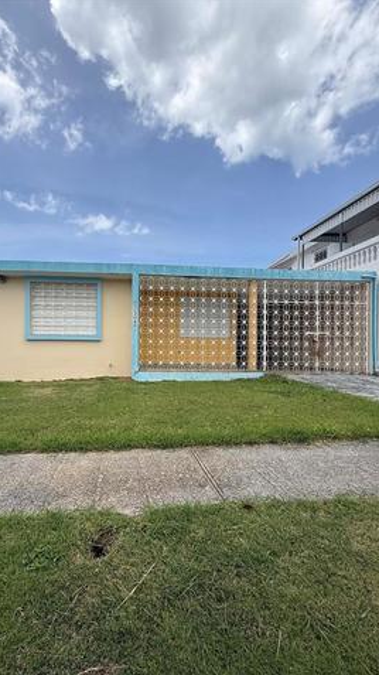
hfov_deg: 66.3
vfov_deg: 99.3
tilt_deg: +1.6
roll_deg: -1.3
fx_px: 286
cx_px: 148
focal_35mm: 16
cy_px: 351
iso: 50
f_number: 2.2
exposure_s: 1/1745
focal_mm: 2.22
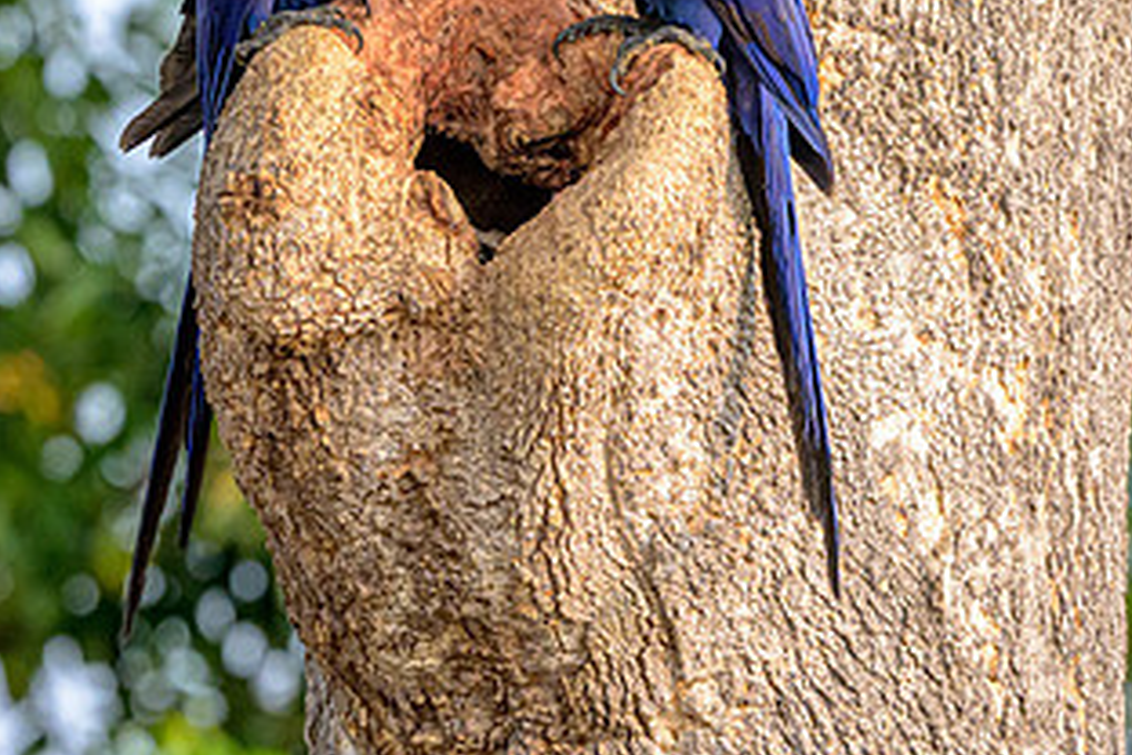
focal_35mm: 1287
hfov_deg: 1.6
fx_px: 40466
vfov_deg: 1.1
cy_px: 100
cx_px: -3
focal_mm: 400
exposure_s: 1/800
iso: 2500
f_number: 5
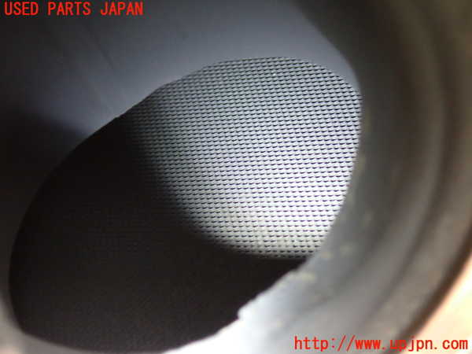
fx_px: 1364
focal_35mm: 100
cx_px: 236
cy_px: 177
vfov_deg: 14.8
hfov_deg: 19.6
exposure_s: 1/25
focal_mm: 18
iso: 1000
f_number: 4.9
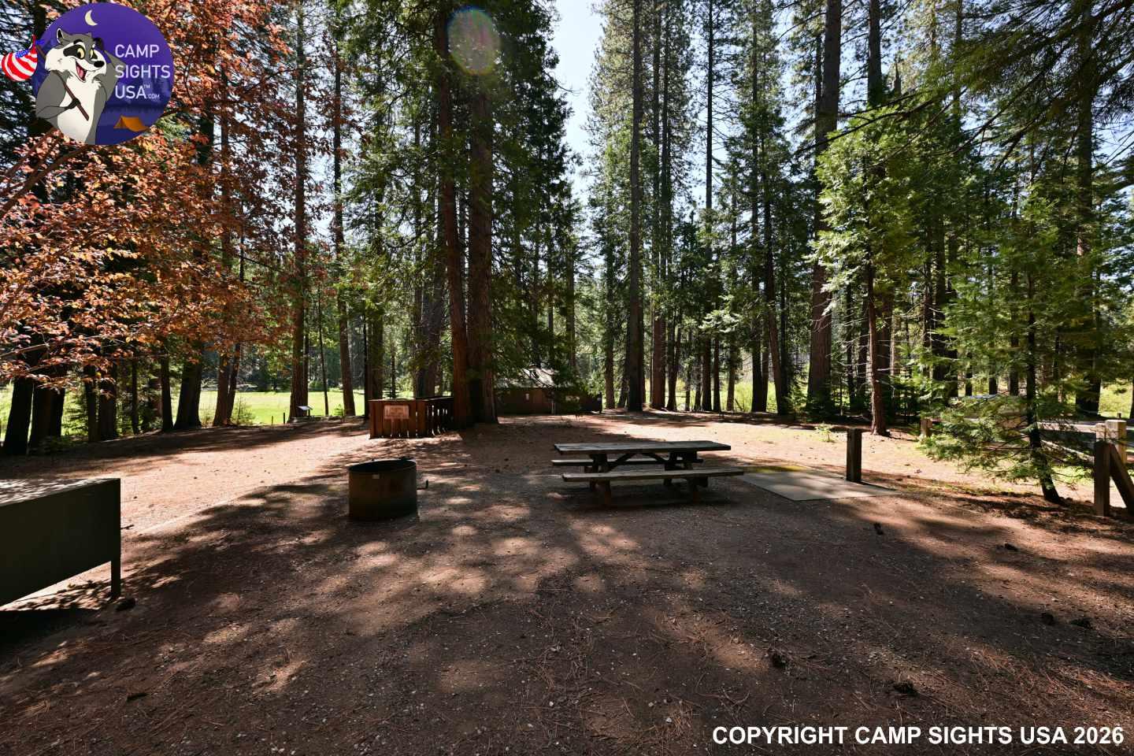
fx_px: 441
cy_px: 378
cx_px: 567
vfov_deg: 81.2
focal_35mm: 14
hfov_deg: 104.3
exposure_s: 1/80
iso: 100
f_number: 7.1
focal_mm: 14
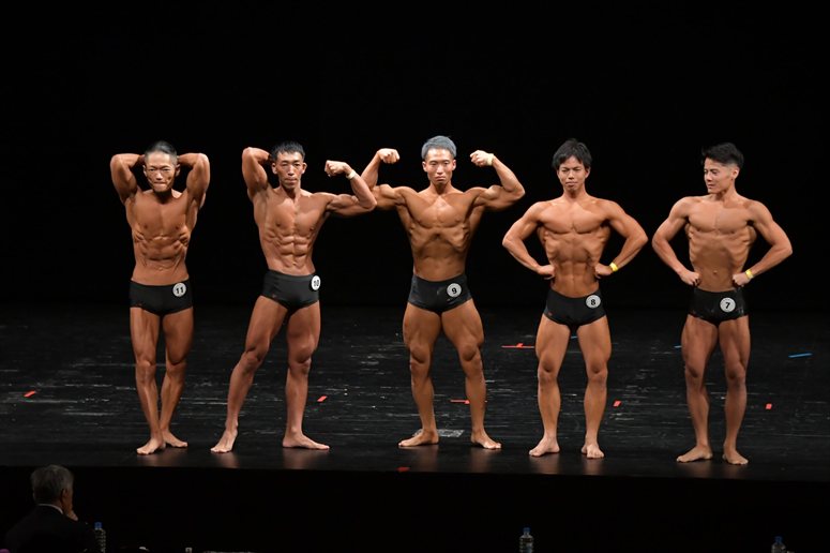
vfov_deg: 8.2
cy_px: 276
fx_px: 3871
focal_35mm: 168
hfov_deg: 12.2
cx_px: 415
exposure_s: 1/400
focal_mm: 112
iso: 3200
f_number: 5.6
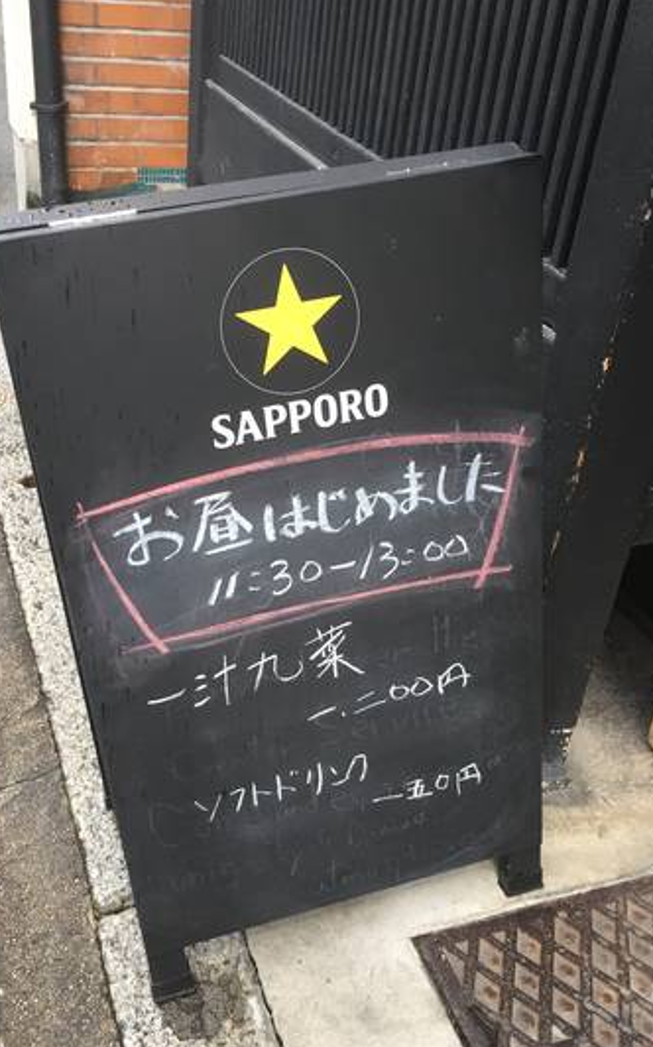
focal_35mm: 37
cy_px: 592
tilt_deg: -32.2
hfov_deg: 34.4
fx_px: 1055
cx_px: 289
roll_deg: -4.4
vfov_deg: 52.6
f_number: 2.2
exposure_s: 1/30
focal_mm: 4.15
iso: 32
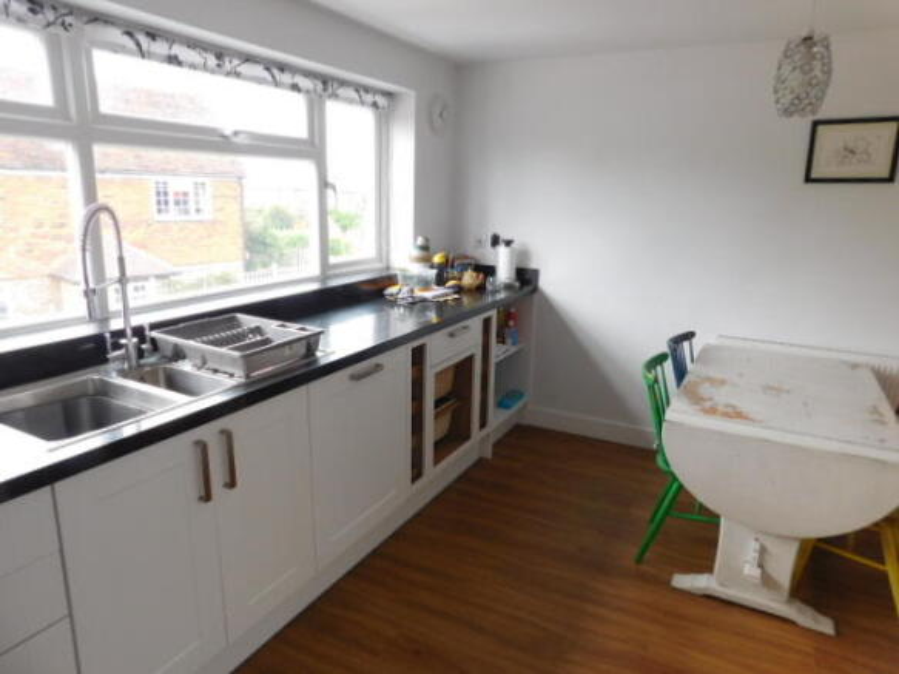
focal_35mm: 23
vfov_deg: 58.9
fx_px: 597
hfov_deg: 73.9
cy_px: 337
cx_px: 450
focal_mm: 4
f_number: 3
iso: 125
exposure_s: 1/60
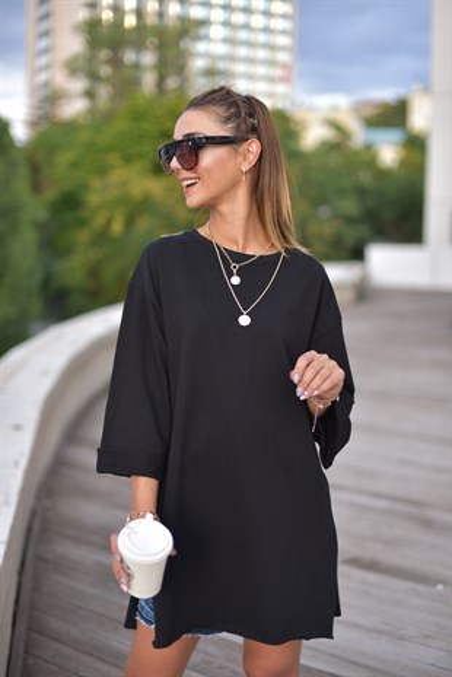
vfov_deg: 39.6
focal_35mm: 50
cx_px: 226
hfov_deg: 27.0
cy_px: 338
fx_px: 940
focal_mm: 50
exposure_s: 1/640
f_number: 2
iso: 500
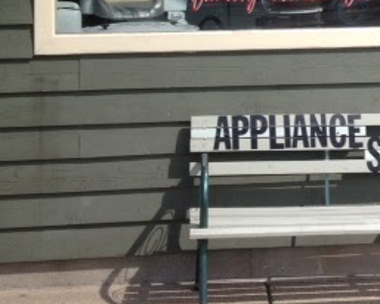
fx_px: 957
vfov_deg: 17.4
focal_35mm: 85
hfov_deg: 22.2
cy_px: -35
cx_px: 303
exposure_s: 1/1453
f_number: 2.4
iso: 50
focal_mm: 4.28
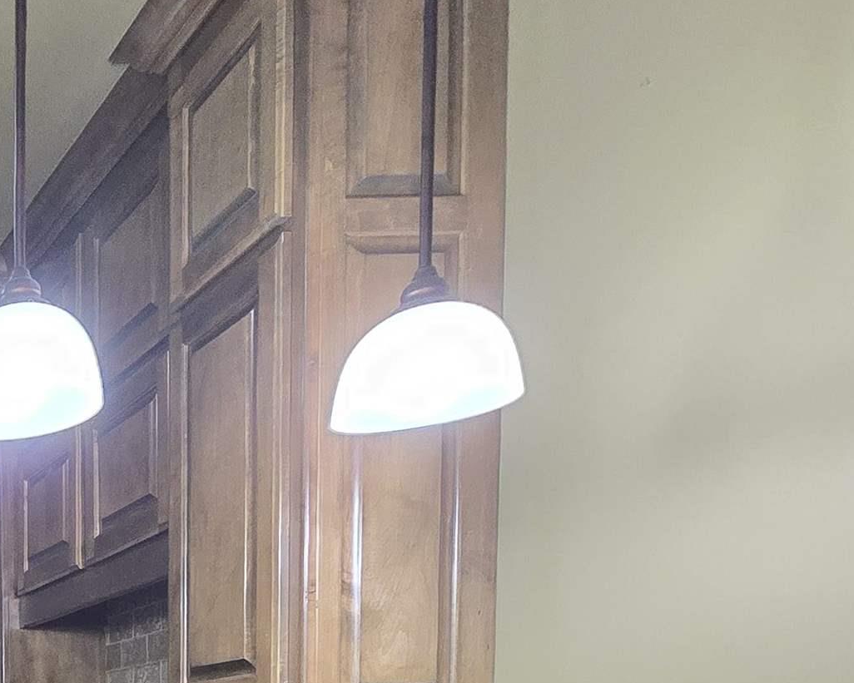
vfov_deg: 32.0
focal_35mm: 38
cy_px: 835
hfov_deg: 31.2
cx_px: -355
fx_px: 961
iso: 640
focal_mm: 2.2
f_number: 2.2
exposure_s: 1/60
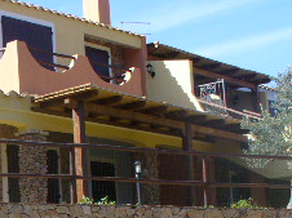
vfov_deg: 13.7
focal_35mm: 105
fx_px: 885
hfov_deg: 18.0
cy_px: 249
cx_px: -41
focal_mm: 6.1
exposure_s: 1/250
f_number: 5.6
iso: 80
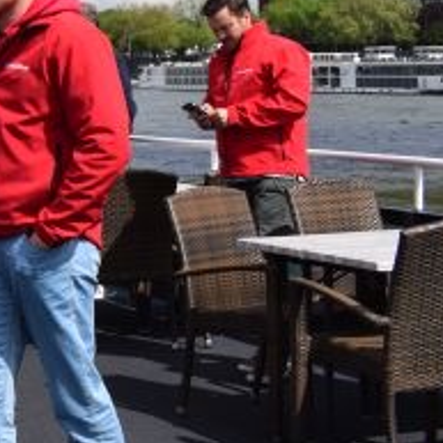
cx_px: -379
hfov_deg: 15.5
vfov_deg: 17.8
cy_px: -20
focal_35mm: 95
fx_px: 1375
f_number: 10
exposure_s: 1/400
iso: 200
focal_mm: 18
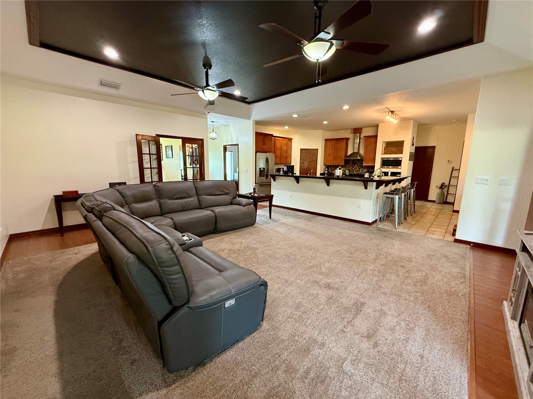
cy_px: 200
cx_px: 266
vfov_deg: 85.7
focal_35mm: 14
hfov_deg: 102.1
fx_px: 216
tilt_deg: -9.5
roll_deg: -0.7
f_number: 2.2
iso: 500
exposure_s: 1/60
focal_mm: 2.22
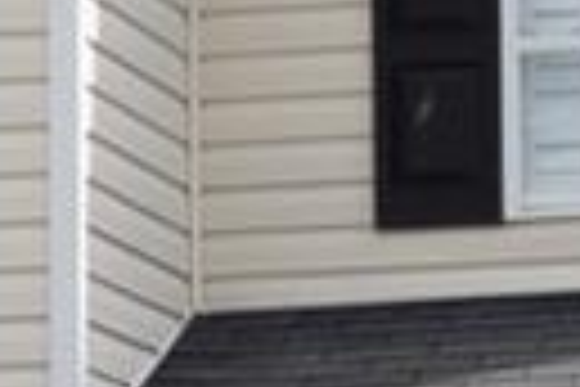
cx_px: 787
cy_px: 302
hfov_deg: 5.4
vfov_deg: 3.6
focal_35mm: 381
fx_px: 6138
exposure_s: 1/200
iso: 100
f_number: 11
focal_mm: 32
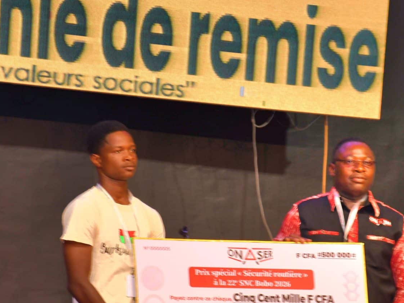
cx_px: 245
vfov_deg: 4.9
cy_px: 229
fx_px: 3571
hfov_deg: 6.5
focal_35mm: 306
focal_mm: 116
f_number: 5.6
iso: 500
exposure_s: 1/60.2
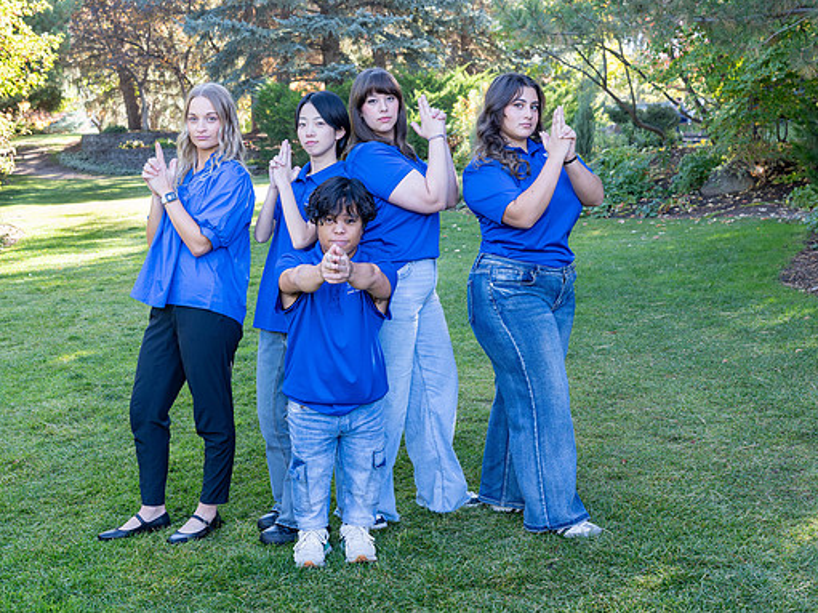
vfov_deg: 25.6
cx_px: 342
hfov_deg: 33.7
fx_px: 1347
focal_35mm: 57
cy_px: 298
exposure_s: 1/125
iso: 500
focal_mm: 44
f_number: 6.3
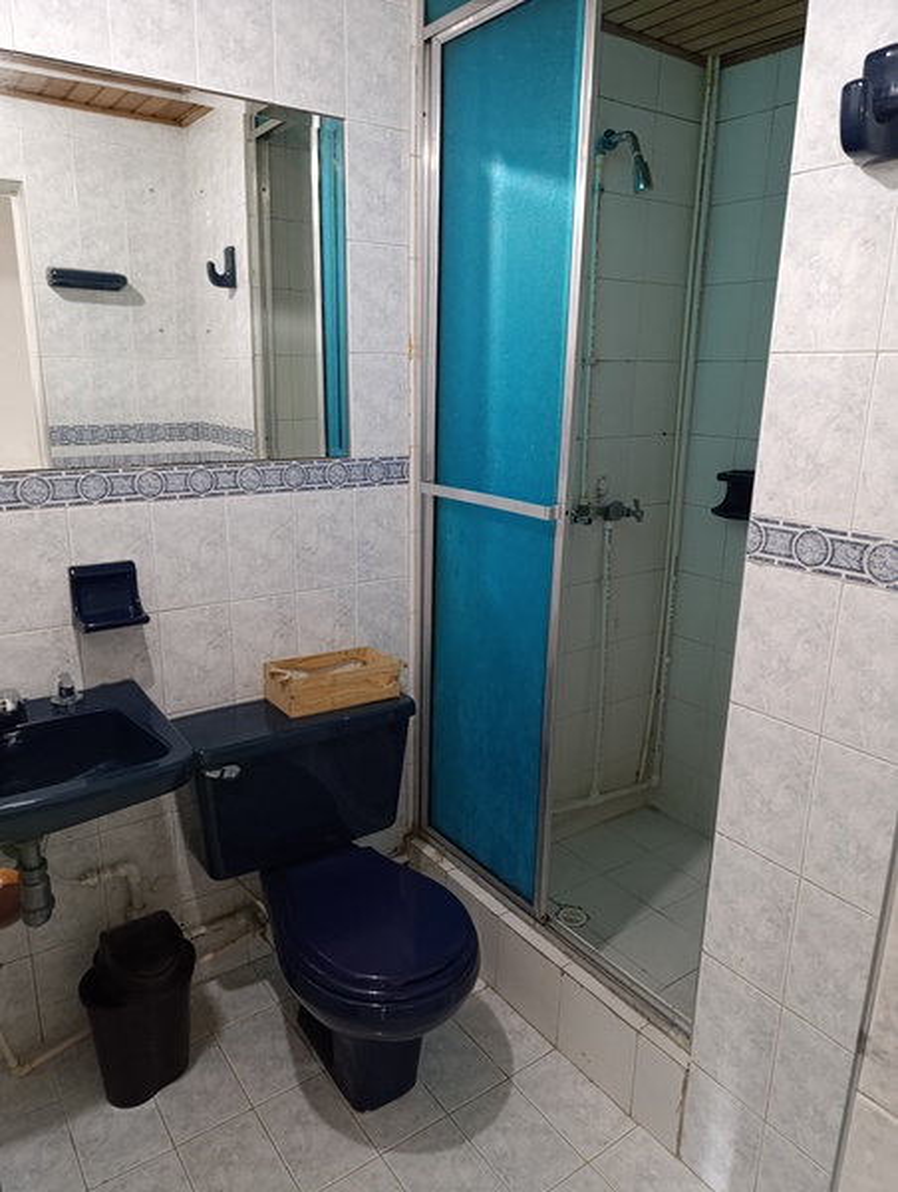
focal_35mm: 23
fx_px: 793
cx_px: 449
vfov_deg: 73.8
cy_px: 596
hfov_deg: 59.0
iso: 1600
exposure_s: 1/24
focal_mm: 6.14
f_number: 1.6
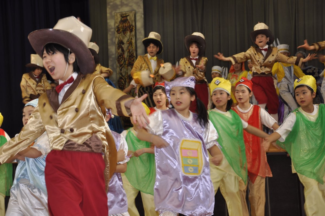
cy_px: 108
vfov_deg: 14.7
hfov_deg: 21.9
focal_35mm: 93
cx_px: 162
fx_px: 839
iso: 200
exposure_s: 1/60
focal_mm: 62
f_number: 5.3
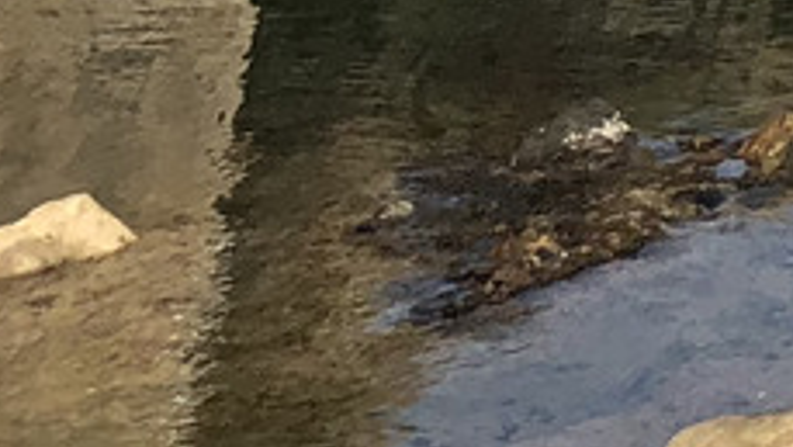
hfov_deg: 9.2
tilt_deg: +4.5
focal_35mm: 213
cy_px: -1161
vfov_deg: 5.2
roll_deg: +0.7
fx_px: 4480
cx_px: 1860
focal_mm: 4
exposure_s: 1/2000
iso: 20
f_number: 1.8
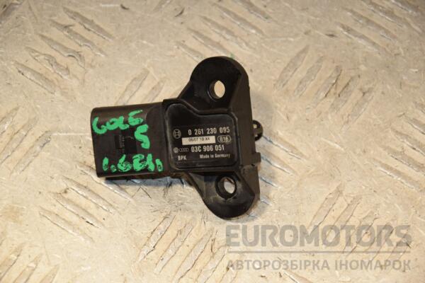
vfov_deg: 8.7
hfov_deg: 13.0
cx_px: 212
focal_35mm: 158
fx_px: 1859
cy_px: 142
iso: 800
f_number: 7.1
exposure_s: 1/200
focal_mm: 105
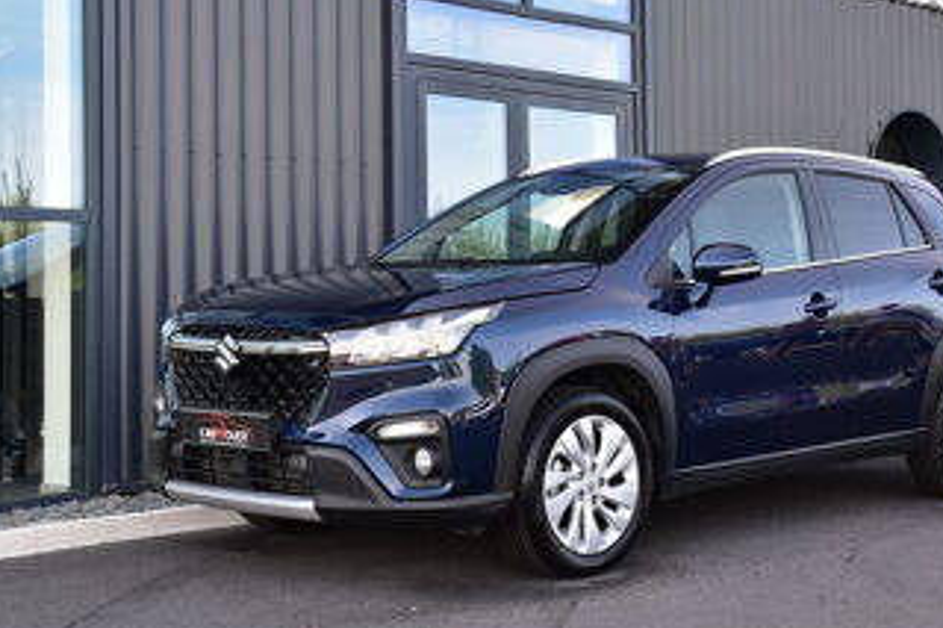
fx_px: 1590
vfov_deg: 22.3
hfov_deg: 32.7
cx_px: 651
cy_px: 224
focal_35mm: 61
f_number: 9
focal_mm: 27
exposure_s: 1/125
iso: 400
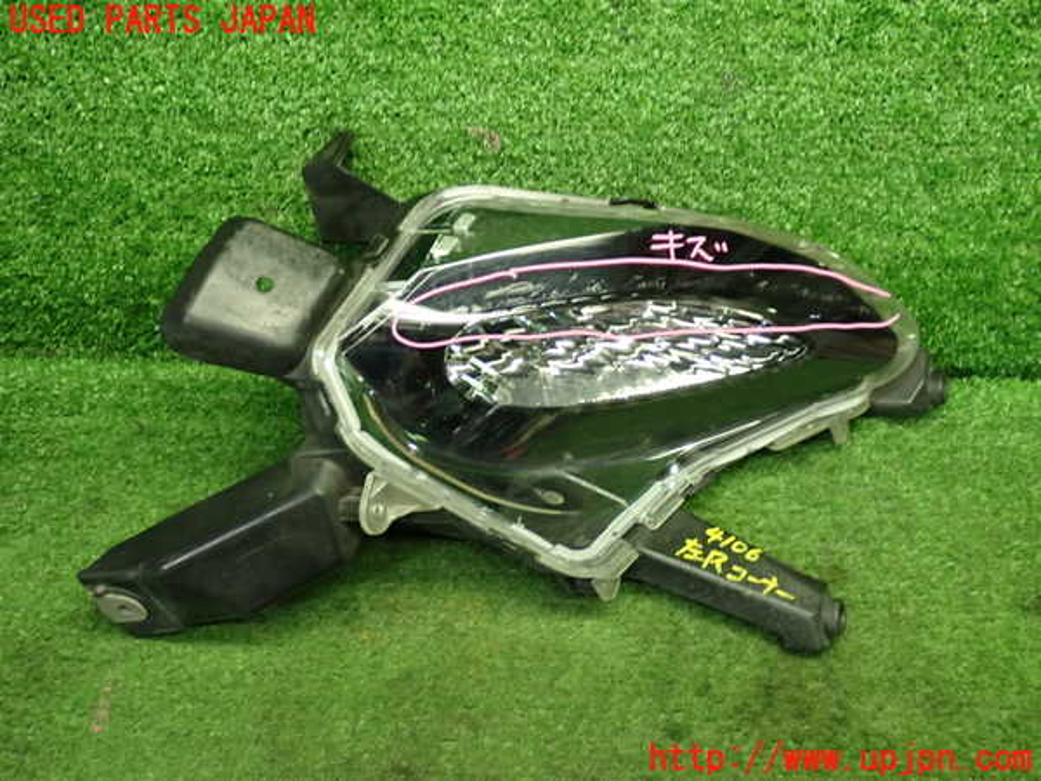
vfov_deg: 32.9
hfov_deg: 42.9
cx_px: 520
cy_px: 390
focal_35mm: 44
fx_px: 1323
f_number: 2.9
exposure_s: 1/40
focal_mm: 7.84
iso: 500
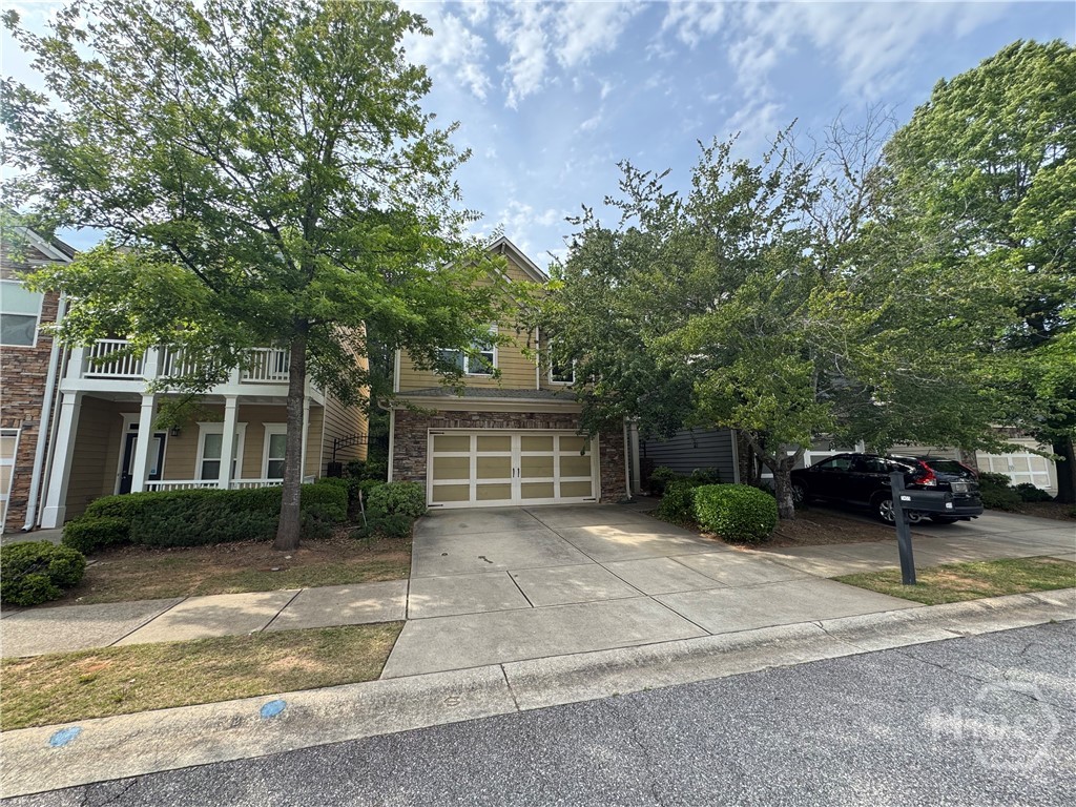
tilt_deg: +7.7
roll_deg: +0.0
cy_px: 404
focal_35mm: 14
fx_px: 435
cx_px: 538
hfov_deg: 102.1
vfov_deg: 85.7
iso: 40
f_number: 2.2
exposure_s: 1/529
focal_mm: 2.22
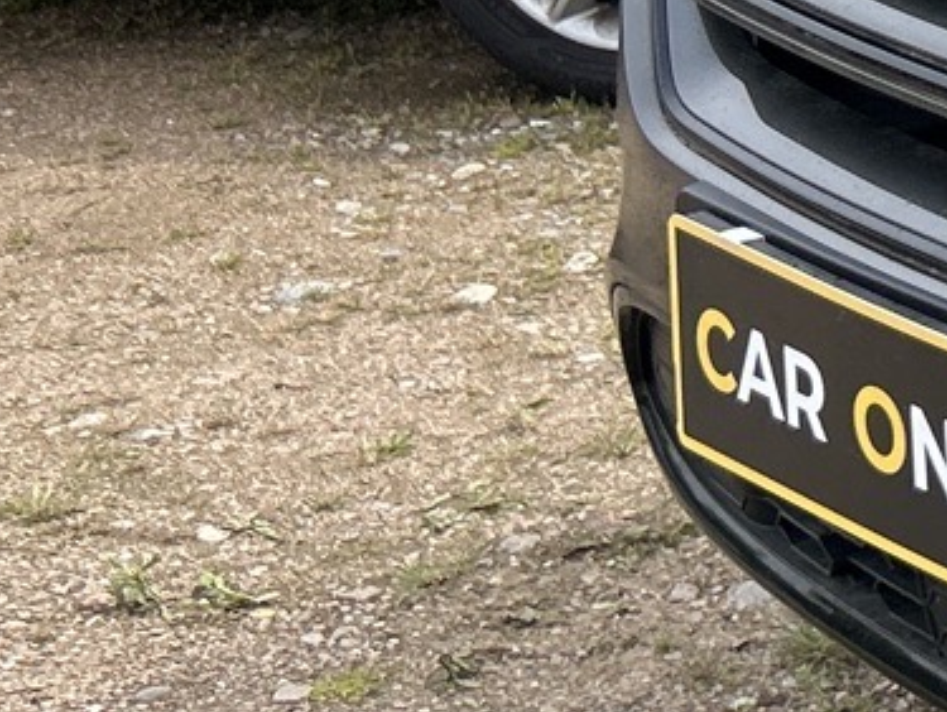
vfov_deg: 11.1
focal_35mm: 133
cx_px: 2222
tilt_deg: -12.6
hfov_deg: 12.1
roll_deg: -2.8
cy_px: -20
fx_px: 3642
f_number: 1.5
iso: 50
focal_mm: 5.7
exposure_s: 1/2571
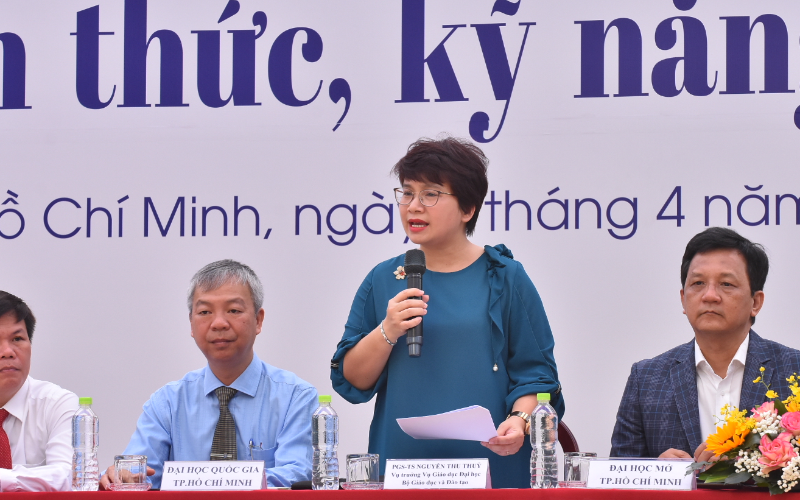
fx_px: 5341
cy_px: 222
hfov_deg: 8.6
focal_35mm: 245
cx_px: 455
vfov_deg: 5.4
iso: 800
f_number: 9
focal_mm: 130
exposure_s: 1/250
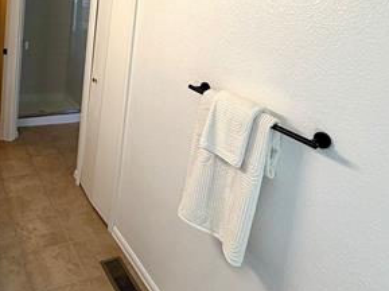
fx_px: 348
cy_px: 36
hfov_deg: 56.8
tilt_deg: -6.5
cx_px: 122
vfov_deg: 42.1
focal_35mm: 31
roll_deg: -5.2
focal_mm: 2.22
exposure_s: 1/120
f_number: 2.2
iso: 80
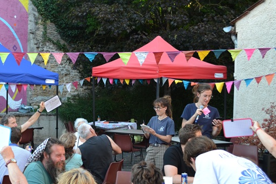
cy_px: 110
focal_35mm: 57
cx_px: 60
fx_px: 437
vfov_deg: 23.8
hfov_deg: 34.1
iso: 400
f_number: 4.2
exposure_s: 1/80
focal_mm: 24
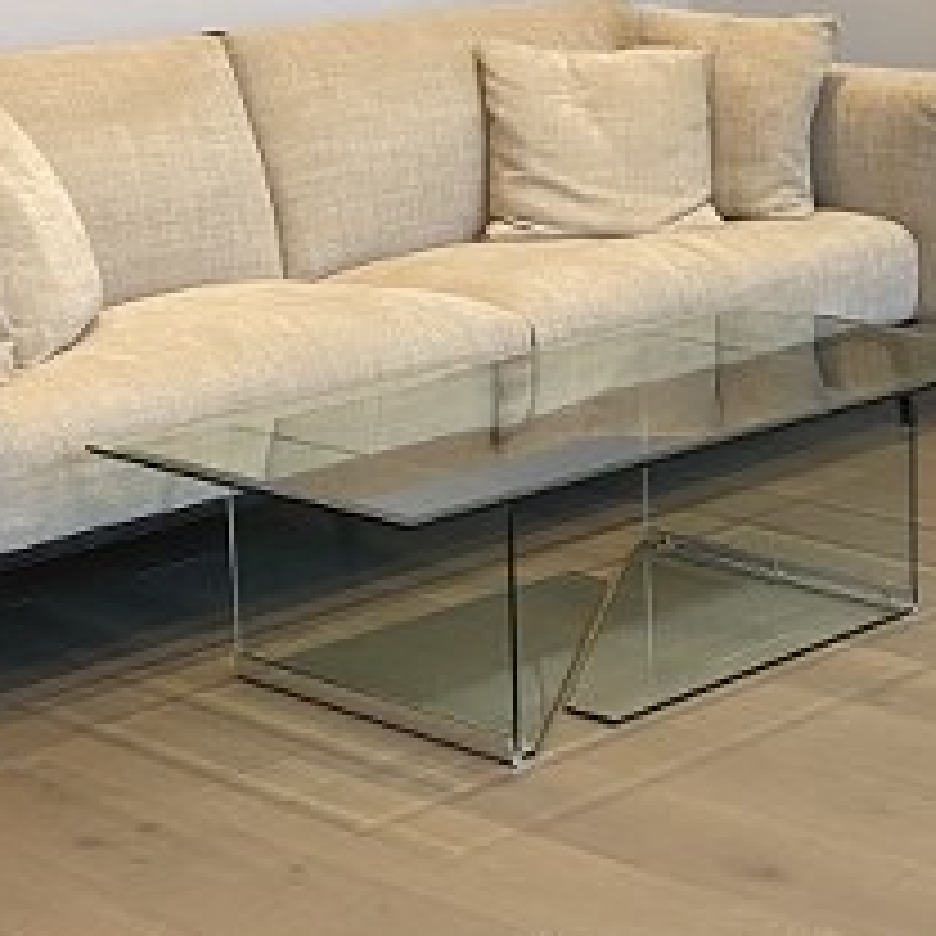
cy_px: 207
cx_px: 1174
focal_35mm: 85
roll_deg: +0.0
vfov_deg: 20.2
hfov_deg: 19.1
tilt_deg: -8.4
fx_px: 2600
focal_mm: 4.25
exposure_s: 1/50
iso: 125
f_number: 1.8
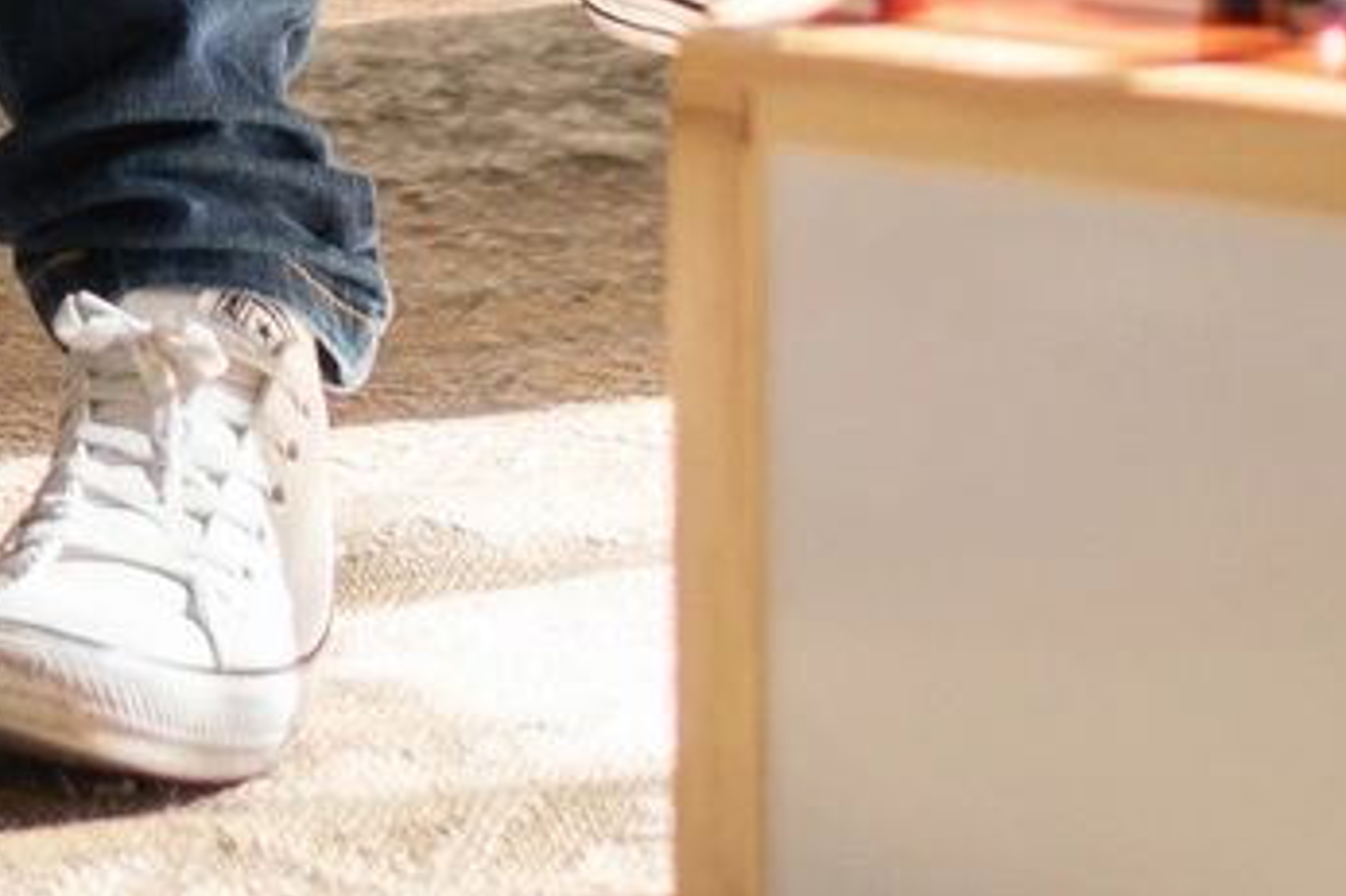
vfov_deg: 6.1
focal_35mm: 214
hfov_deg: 9.1
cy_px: -1261
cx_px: -1224
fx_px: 7997
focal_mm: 35
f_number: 1.4
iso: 100
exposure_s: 1/500
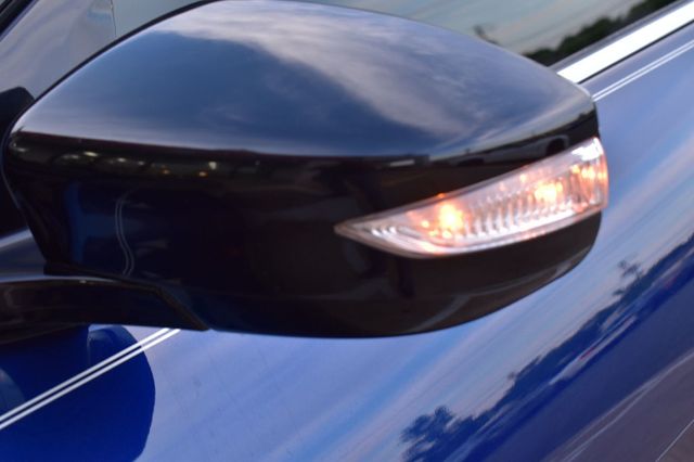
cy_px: 231
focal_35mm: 63
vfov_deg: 21.5
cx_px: 347
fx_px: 1214
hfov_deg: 31.9
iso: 400
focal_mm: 42
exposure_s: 1/50
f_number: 8
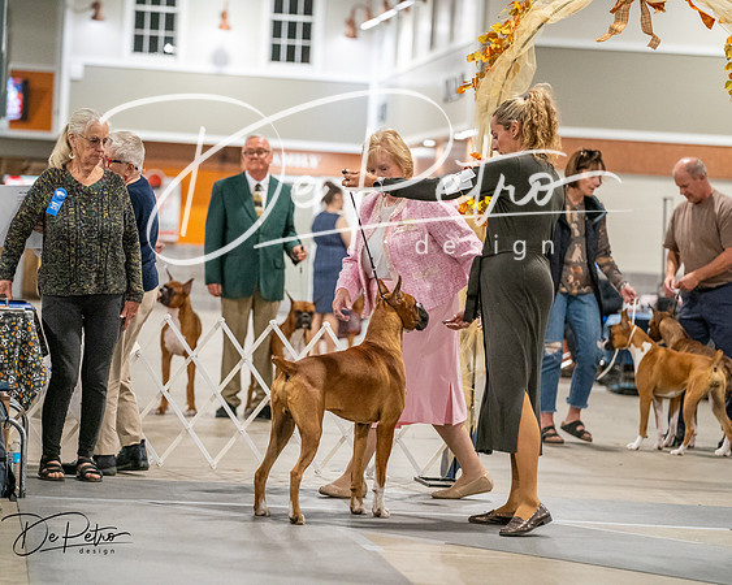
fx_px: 3293
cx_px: 366
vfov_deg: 10.2
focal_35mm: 152
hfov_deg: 12.7
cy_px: 292
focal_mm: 135
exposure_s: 1/250
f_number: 3.5
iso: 6400
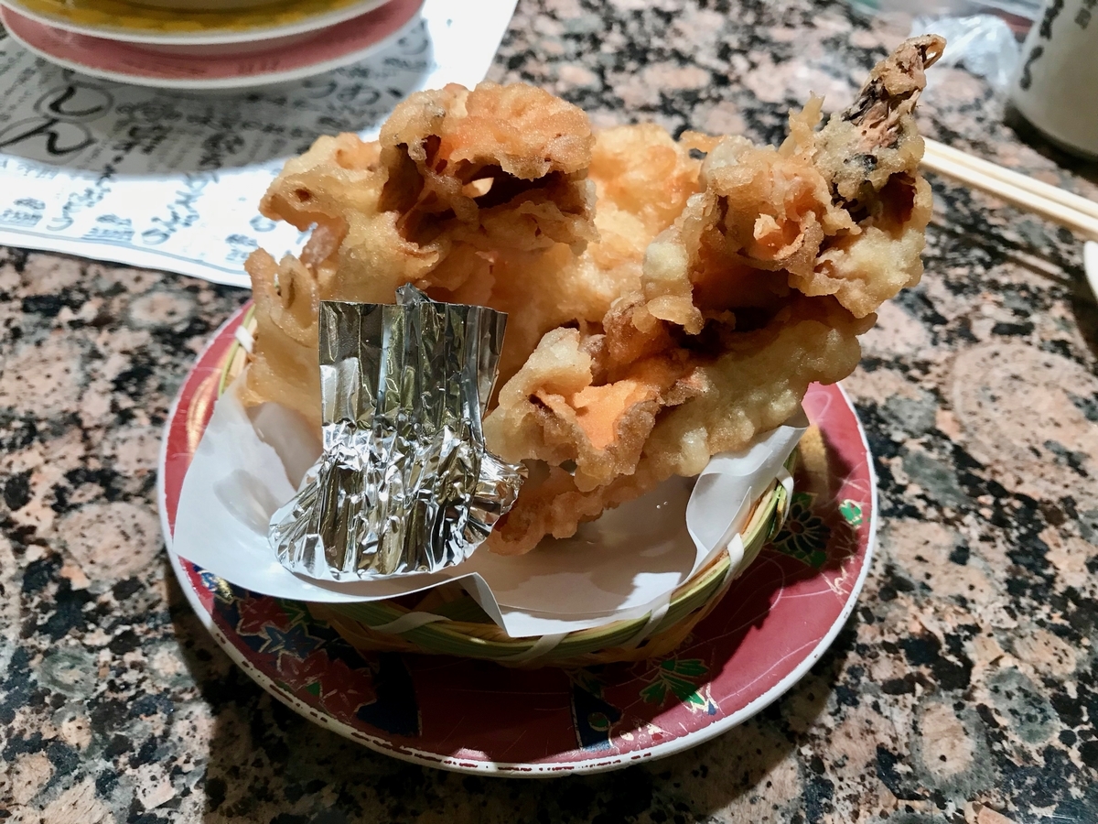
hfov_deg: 63.4
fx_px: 888
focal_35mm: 28
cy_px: 412
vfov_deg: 49.7
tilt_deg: -46.0
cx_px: 549
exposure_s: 1/30
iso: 25
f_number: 1.8
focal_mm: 3.99
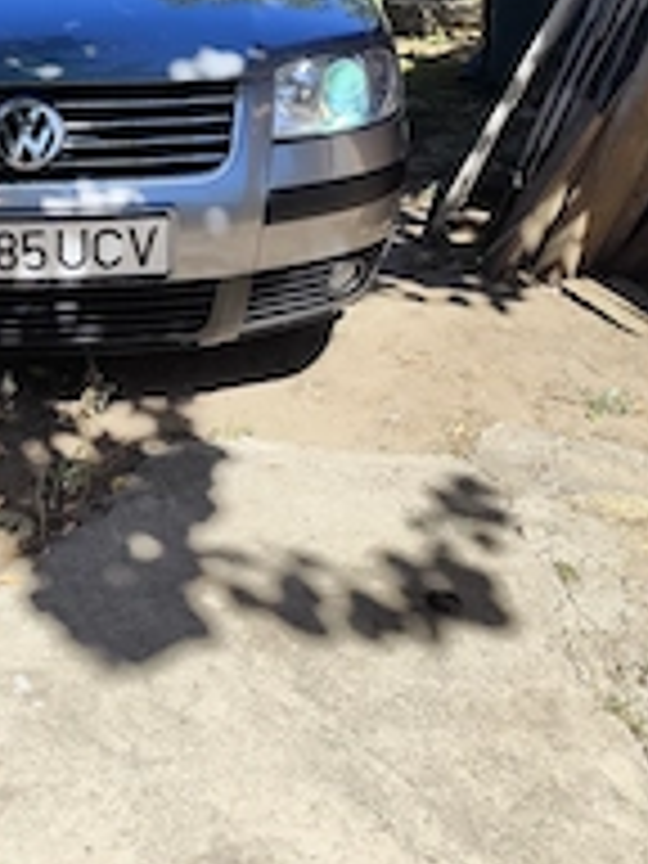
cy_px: 207
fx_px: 1198
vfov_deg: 38.5
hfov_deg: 28.7
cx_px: 32
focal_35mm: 48
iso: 50
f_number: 1.65
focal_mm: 6.14
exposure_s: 1/689
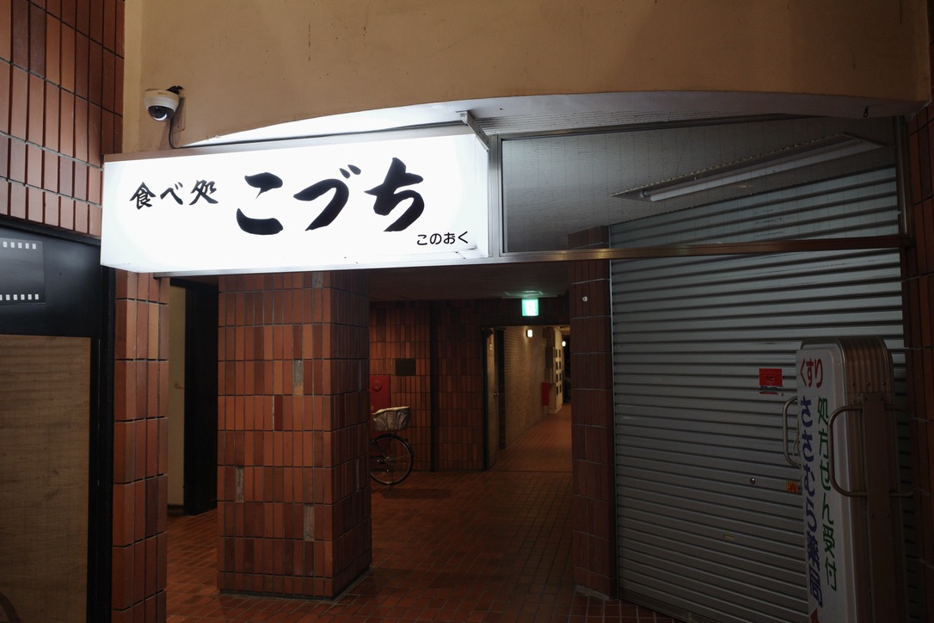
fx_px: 726
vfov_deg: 46.4
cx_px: 467
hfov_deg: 65.5
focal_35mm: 28
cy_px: 312
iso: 500
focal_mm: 18.3
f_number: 2.8
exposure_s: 1/30
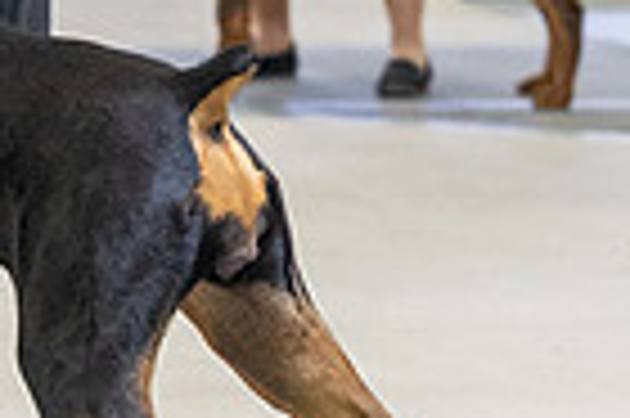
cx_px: -320
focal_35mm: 328
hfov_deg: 6.2
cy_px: -124
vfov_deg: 4.2
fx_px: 5733
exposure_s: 1/320
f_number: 3.5
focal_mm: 79
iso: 6400
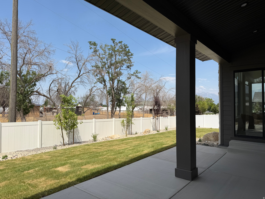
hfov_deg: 71.6
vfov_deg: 56.8
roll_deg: -0.8
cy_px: 100
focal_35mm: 24
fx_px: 184
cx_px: 132
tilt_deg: +1.1
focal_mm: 6.76
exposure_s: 1/5714
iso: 80
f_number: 1.78
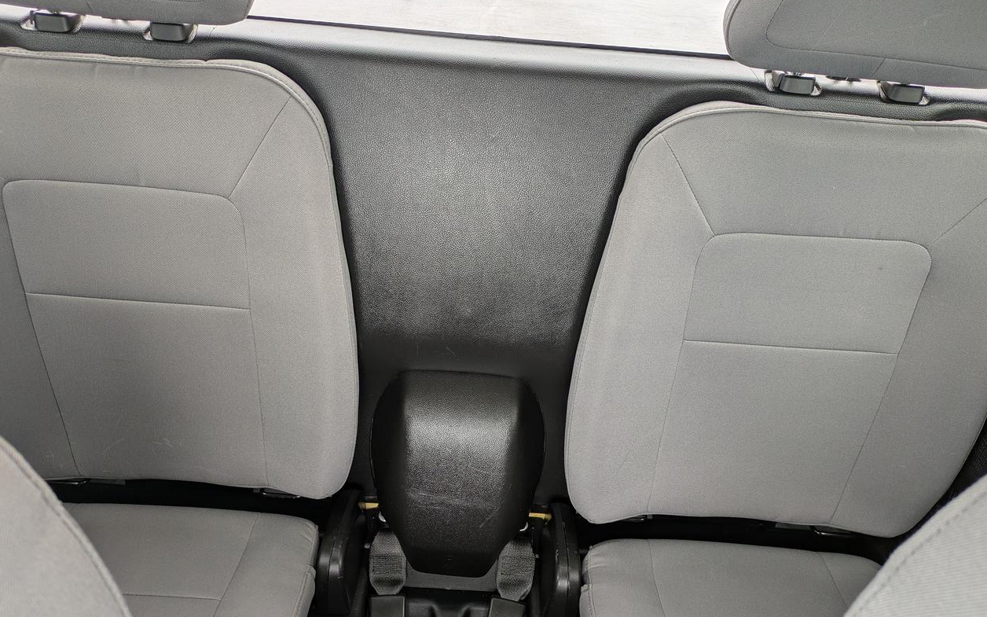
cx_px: 492
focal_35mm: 27
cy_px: 343
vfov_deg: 45.9
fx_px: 726
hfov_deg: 68.4
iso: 58
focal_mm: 5.43
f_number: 1.89
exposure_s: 1/40
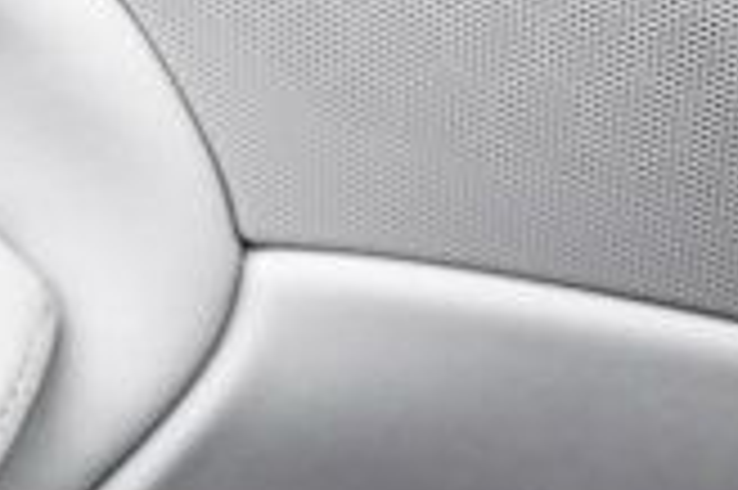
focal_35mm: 156
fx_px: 3195
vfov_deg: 8.5
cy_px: -353
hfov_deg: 12.2
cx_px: -526
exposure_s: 1/200
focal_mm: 40
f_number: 2.8
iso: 640
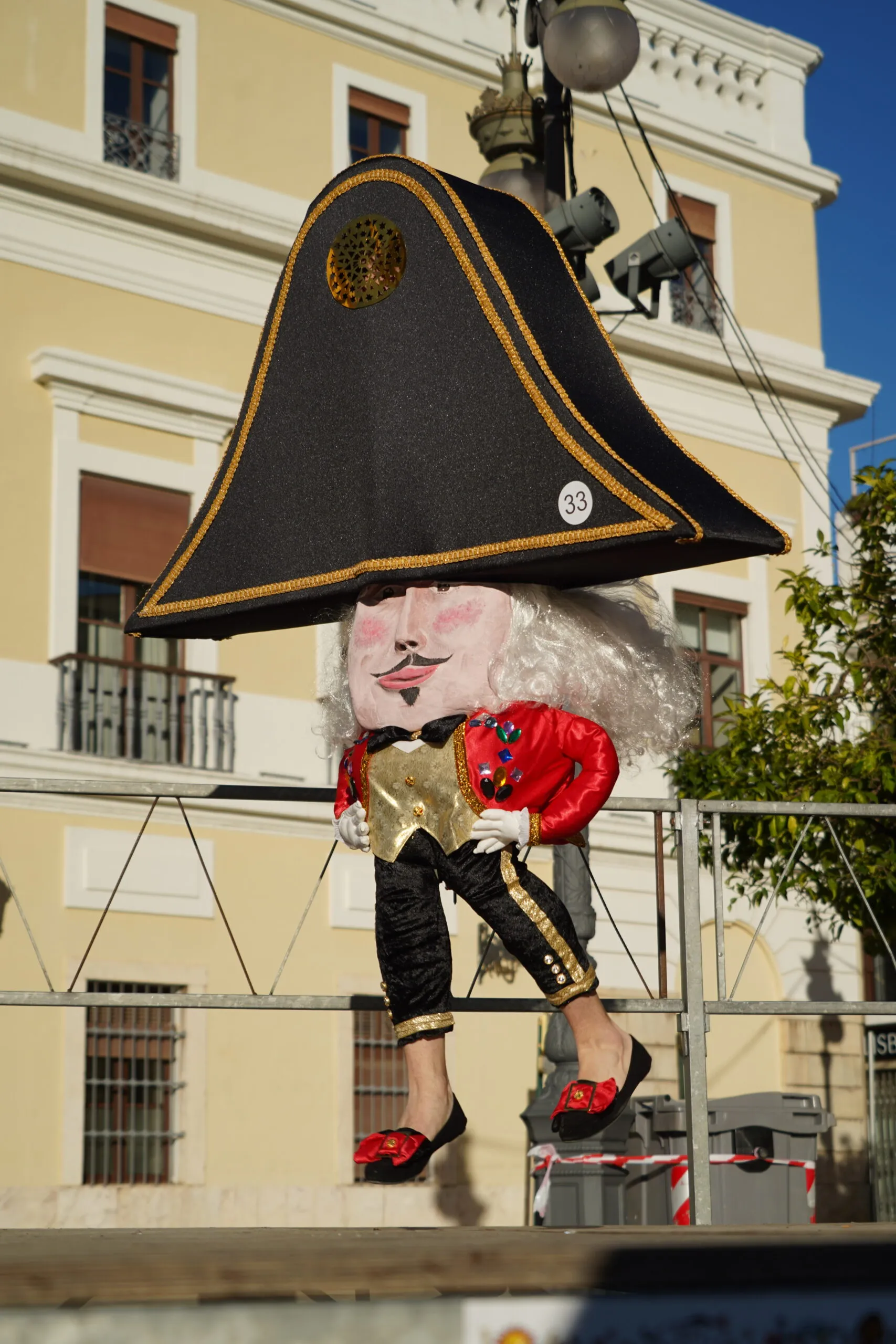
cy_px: 672
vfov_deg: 32.9
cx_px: 448
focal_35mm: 61
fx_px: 2277
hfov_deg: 22.3
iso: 100
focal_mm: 61
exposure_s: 1/1250
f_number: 5.6
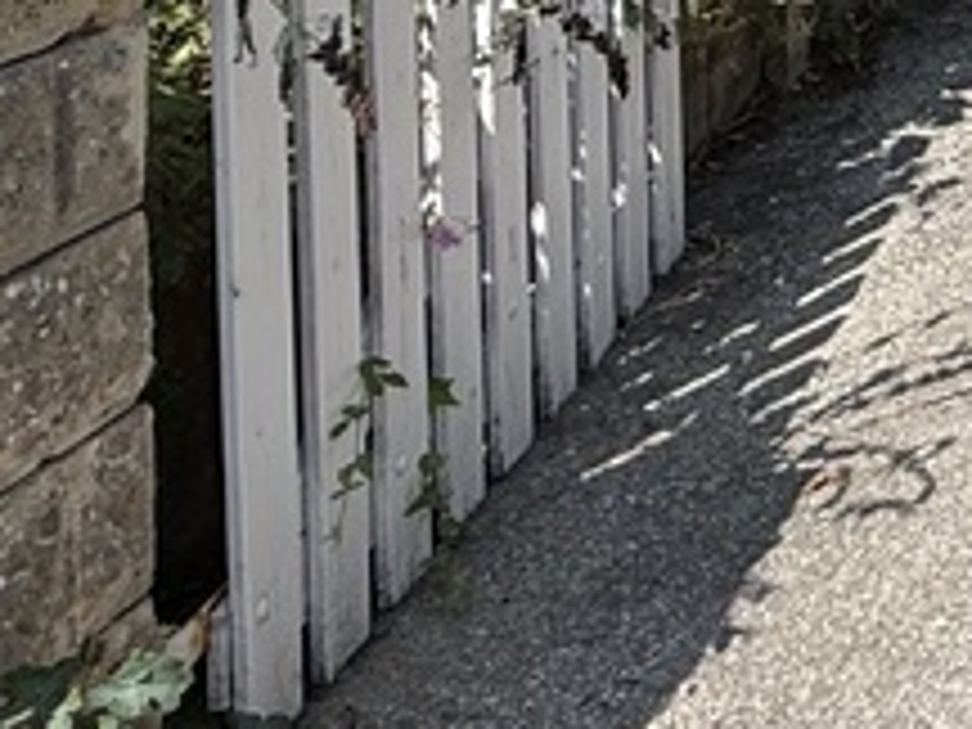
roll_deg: +1.0
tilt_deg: -1.7
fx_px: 2106
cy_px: -500
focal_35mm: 75
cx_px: 1730
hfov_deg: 19.6
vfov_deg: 16.9
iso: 50
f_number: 2.2
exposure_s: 1/1189
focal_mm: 2.22
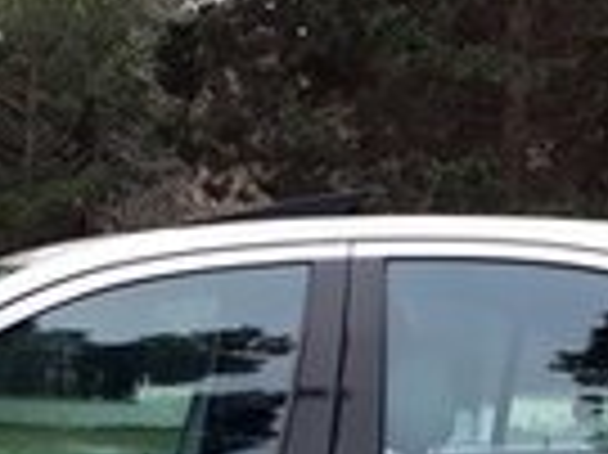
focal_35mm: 132
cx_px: 113
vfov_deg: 10.9
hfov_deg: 14.9
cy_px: 645
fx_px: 2316
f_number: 1.9
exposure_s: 1/291
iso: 40
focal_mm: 3.6
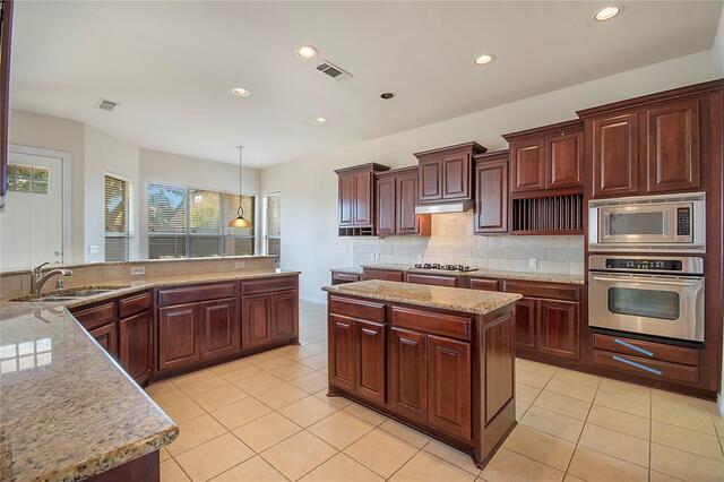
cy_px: 241
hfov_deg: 100.4
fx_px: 301
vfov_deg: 77.3
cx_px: 362
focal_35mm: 15
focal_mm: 10
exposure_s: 1/4
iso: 100
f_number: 8
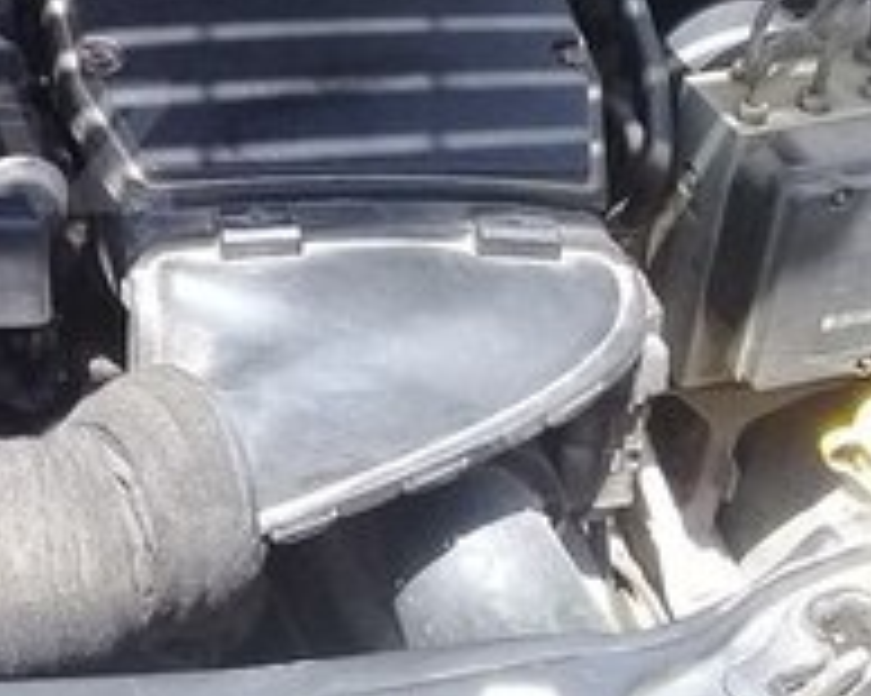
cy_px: 146
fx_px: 2654
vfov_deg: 14.9
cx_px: -287
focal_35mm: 103
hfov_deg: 17.4
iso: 50
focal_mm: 3.3
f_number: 2.2
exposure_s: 1/228
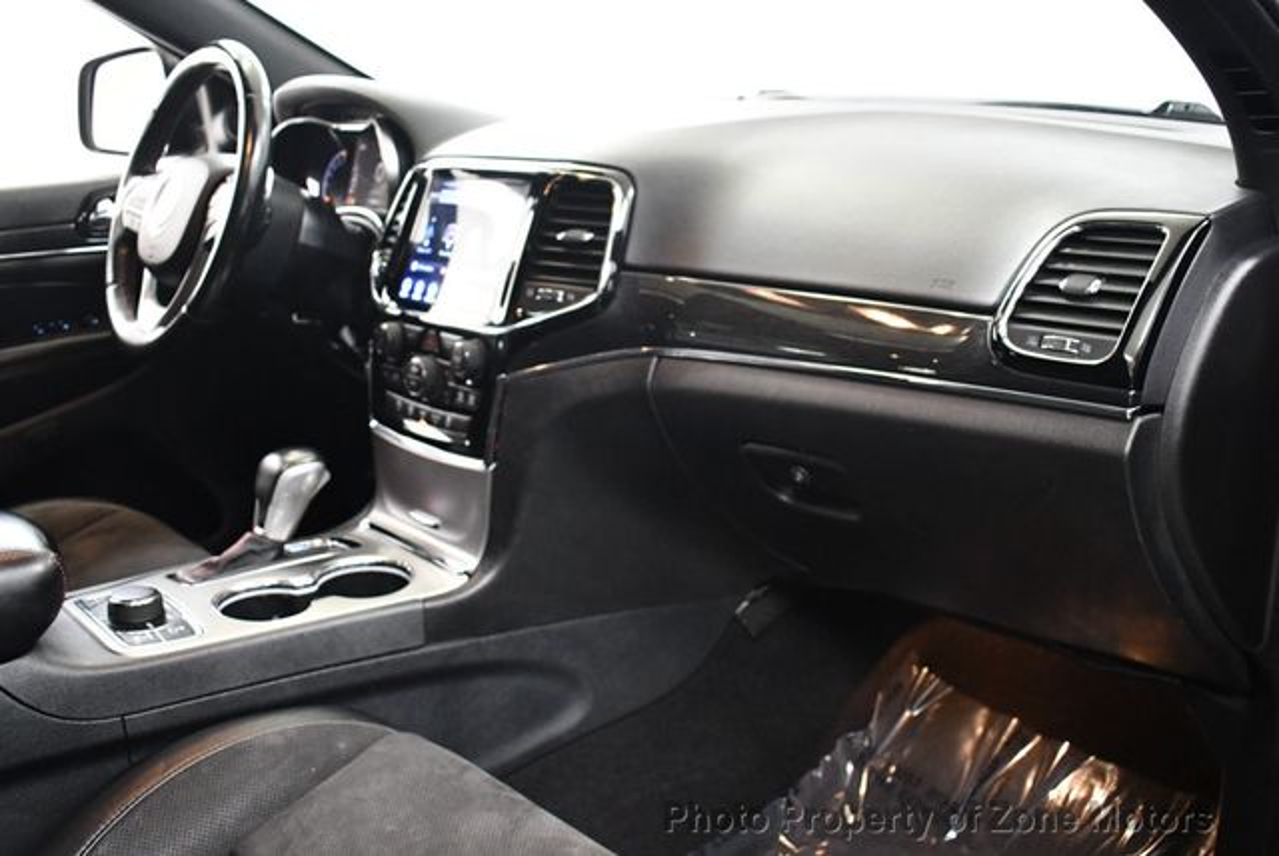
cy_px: 428
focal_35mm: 36
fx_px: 1280
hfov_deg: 53.1
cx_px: 640
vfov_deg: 36.9
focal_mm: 18
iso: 3200
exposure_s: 1/60
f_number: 3.5
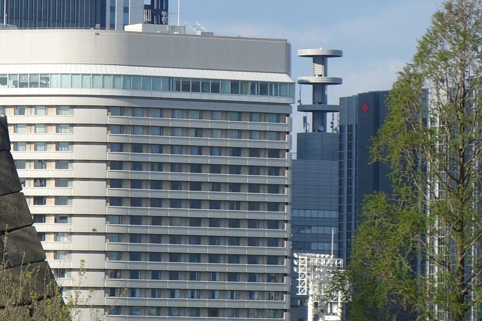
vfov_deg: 4.3
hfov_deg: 6.4
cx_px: 48
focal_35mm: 321
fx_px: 4297
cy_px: 3
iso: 125
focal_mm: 29.15
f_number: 5.6
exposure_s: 1/640
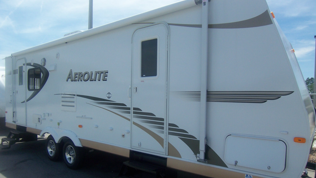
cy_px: 106
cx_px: 156
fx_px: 218
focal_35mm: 26
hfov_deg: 71.9
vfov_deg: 44.2
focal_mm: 3.8
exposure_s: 1/320
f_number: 5.6
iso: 64
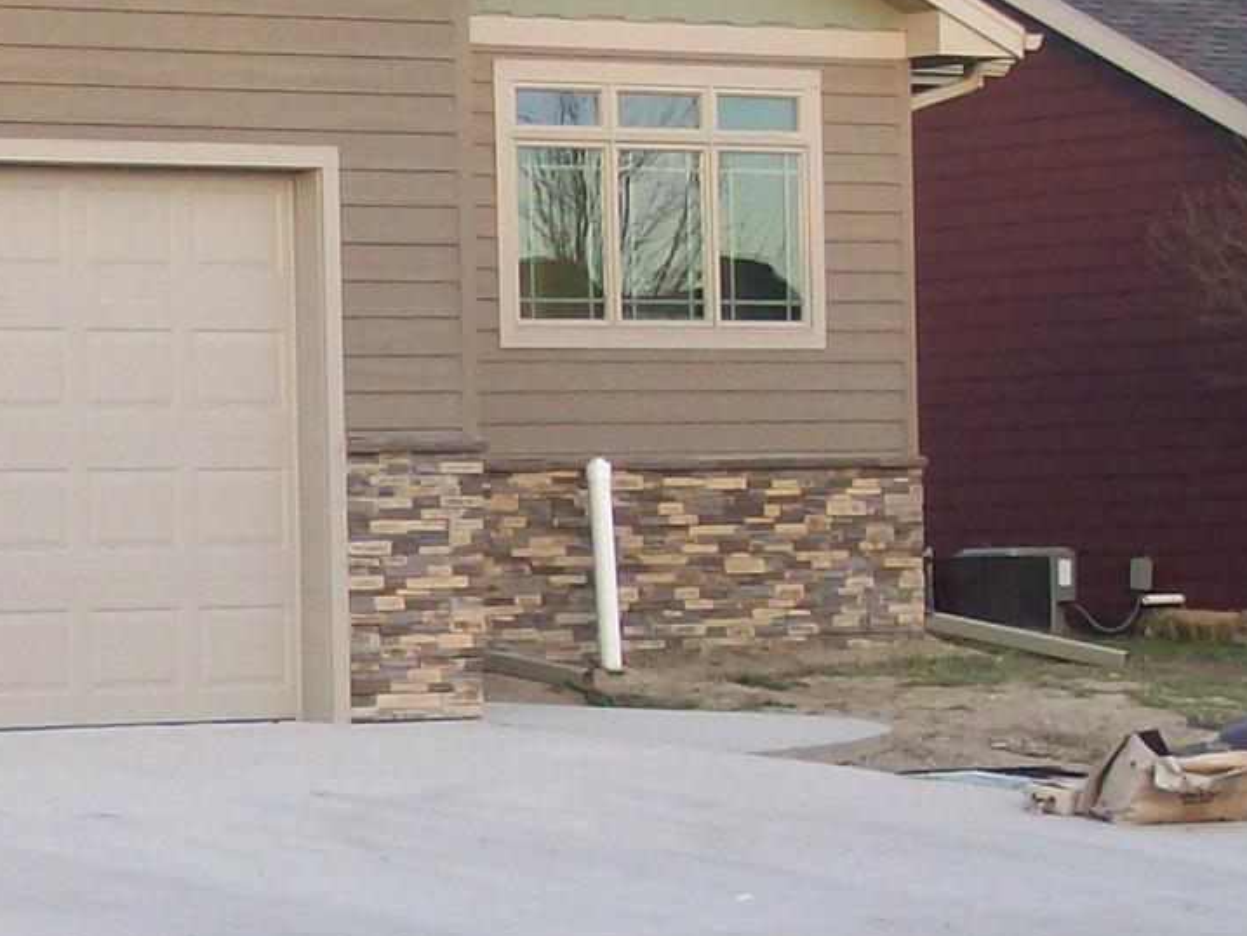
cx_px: -483
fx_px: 6485
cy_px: 849
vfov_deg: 8.2
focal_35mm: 180
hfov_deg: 10.7
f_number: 3.4
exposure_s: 1/95
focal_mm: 9.4
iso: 80
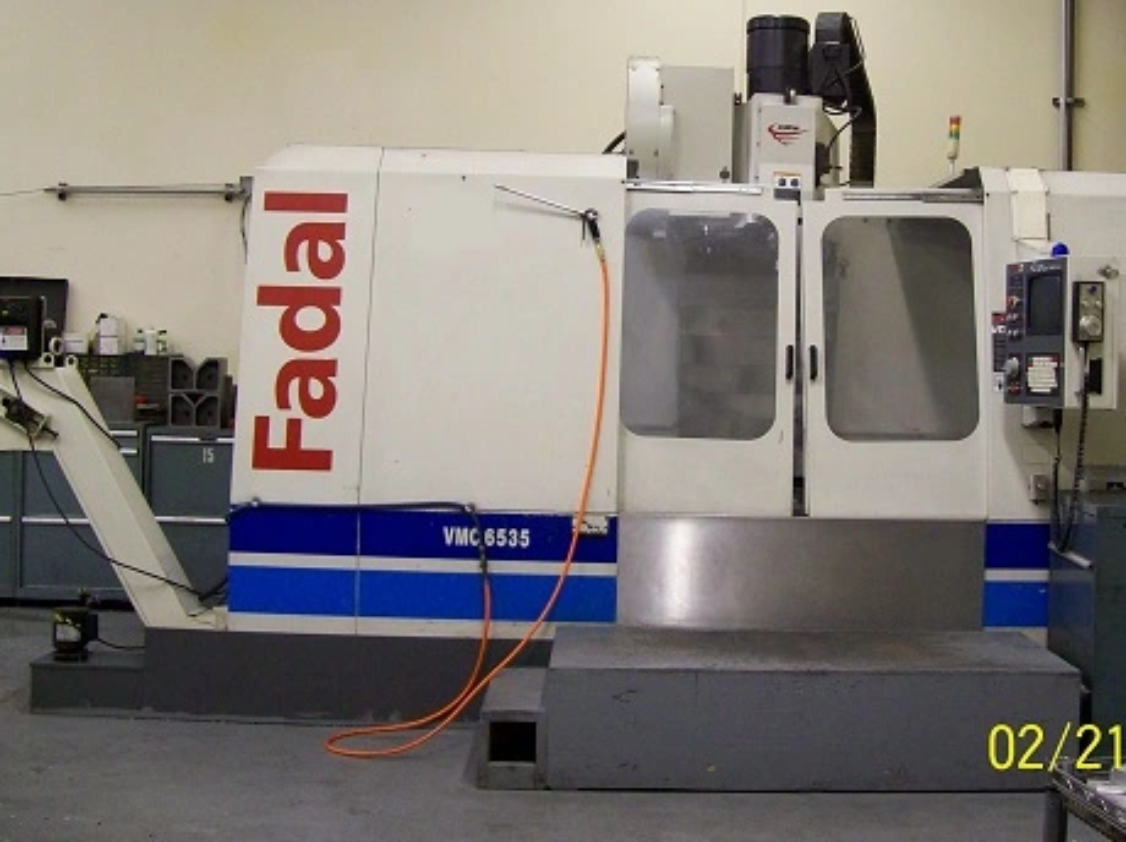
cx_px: 646
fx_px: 1527
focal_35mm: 47
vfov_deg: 30.7
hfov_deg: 40.4
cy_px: 305
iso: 160
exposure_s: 1/15.4
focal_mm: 6
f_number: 2.7
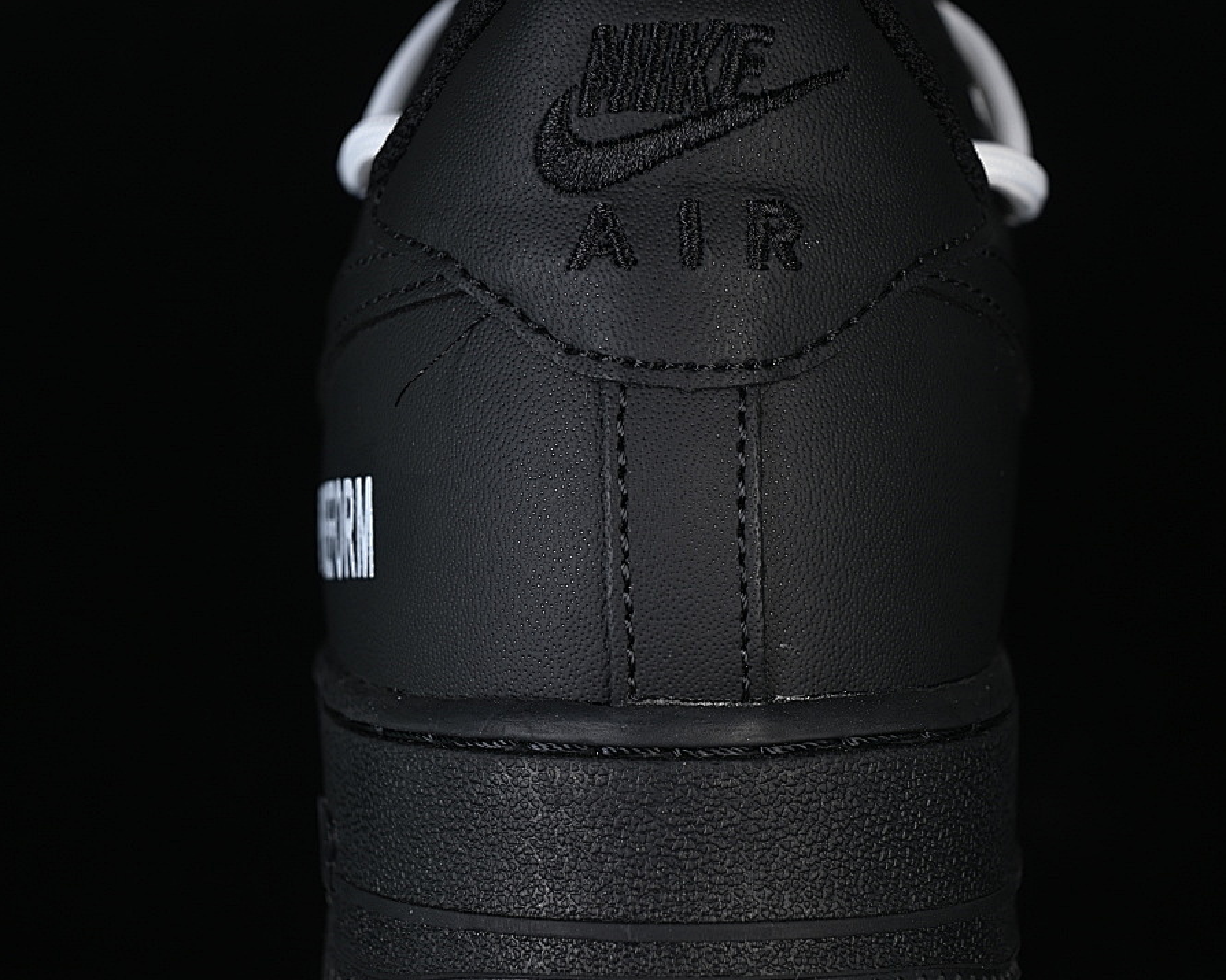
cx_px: 669
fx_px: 3084
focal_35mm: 85
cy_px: 489
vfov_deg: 18.1
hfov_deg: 22.5
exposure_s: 1/50
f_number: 6.3
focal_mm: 50
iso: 160
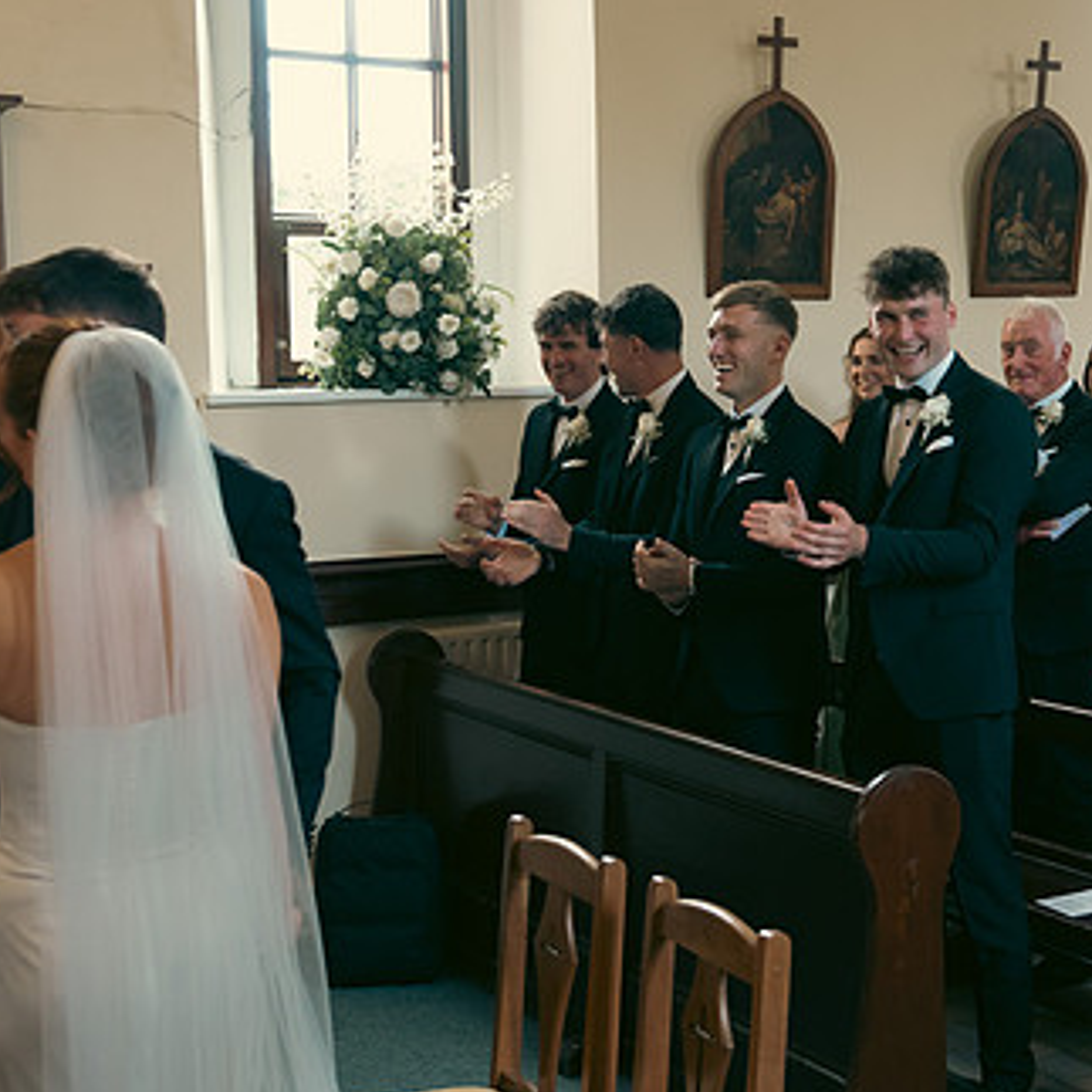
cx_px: 818
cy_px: 485
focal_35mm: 55
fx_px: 1963
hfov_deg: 30.6
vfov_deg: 31.1
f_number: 3.5
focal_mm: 36
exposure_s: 1/200
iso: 1600
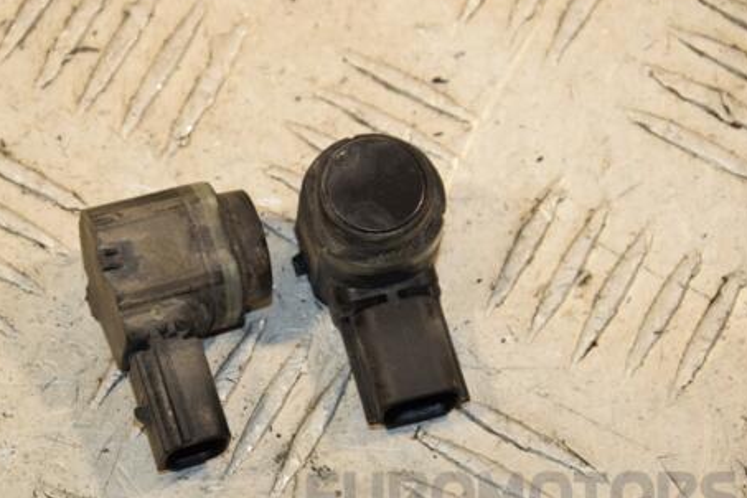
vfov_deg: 6.6
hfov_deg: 9.9
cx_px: 275
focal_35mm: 209
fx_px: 4329
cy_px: 277
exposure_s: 1/200
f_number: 8
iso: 800
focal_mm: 105
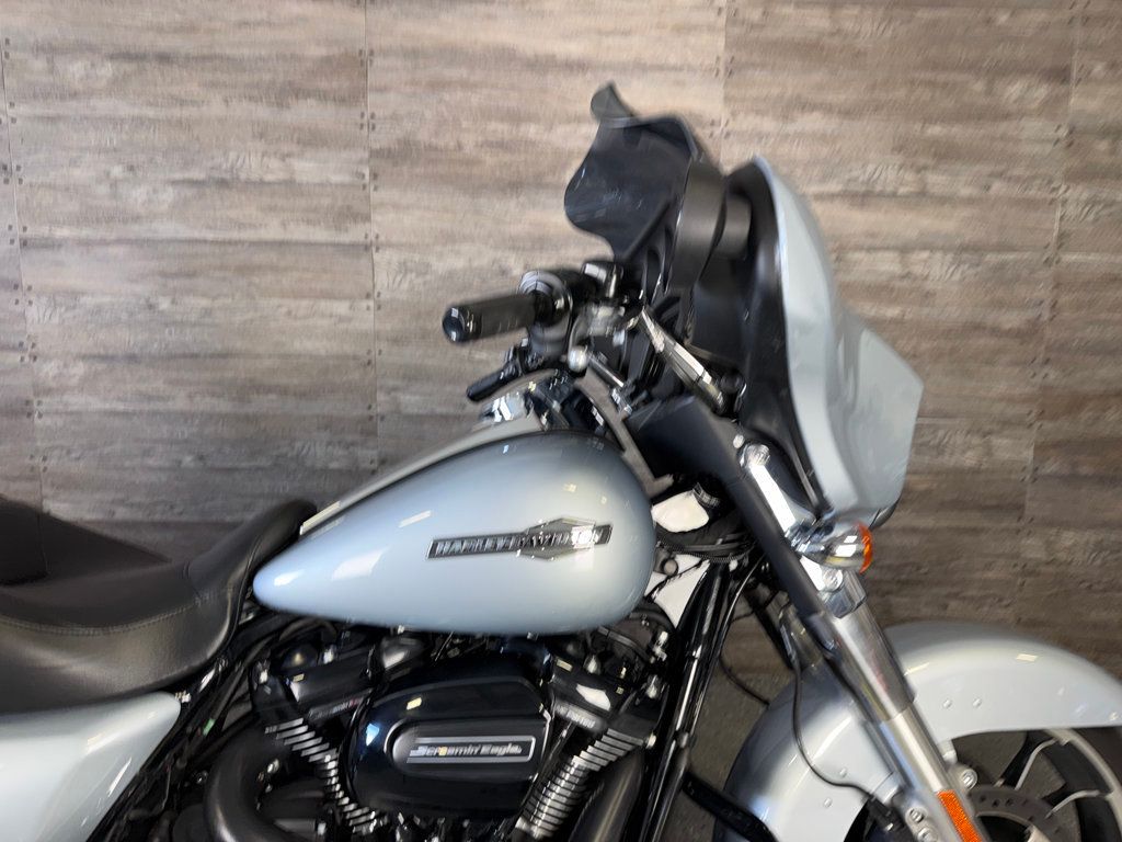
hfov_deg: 71.6
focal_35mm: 24
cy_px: 421
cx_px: 561
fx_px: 778
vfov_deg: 56.8
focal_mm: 6.76
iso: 64
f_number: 1.78
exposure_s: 1/31
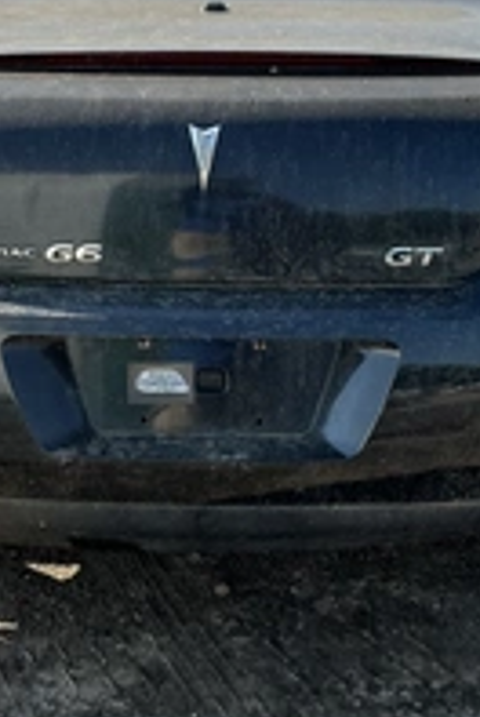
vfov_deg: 33.6
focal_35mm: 59
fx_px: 1176
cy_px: 240
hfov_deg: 23.1
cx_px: 229
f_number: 1.8
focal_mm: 3
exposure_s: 1/759
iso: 25
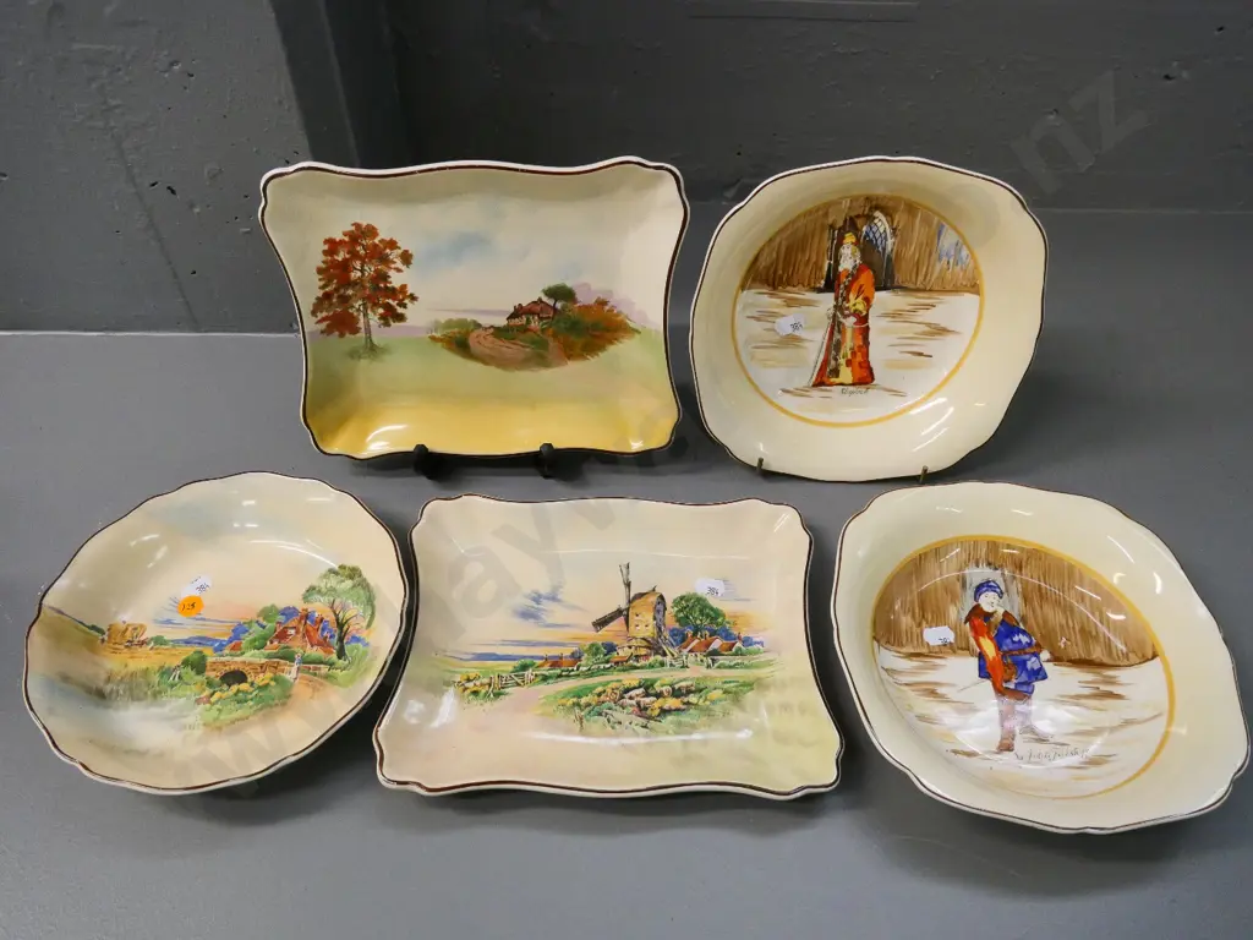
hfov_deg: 67.3
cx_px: 626
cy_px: 470
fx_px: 941
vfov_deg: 53.1
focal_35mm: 26
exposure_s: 1/250
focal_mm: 13
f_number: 5
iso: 3200
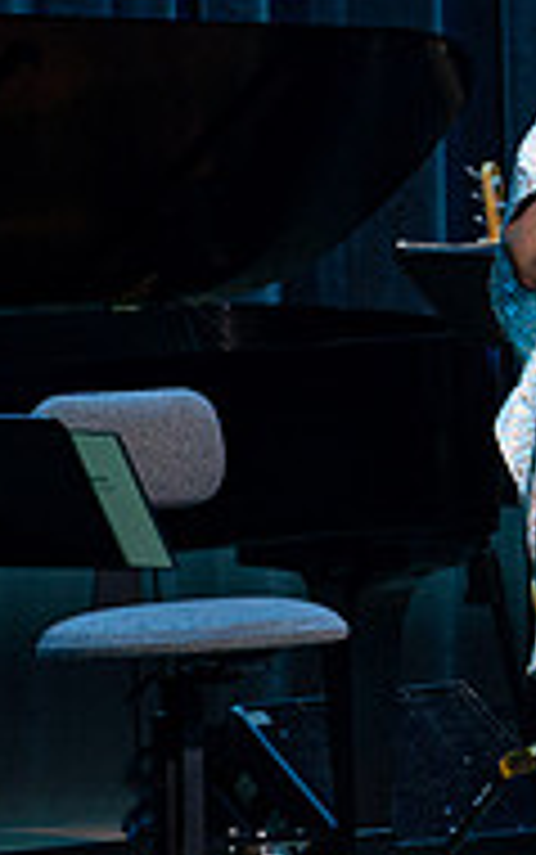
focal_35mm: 846
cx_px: 758
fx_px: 19743
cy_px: 252
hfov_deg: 1.6
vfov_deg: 2.5
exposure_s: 1/250
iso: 2500
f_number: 6.3
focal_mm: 200
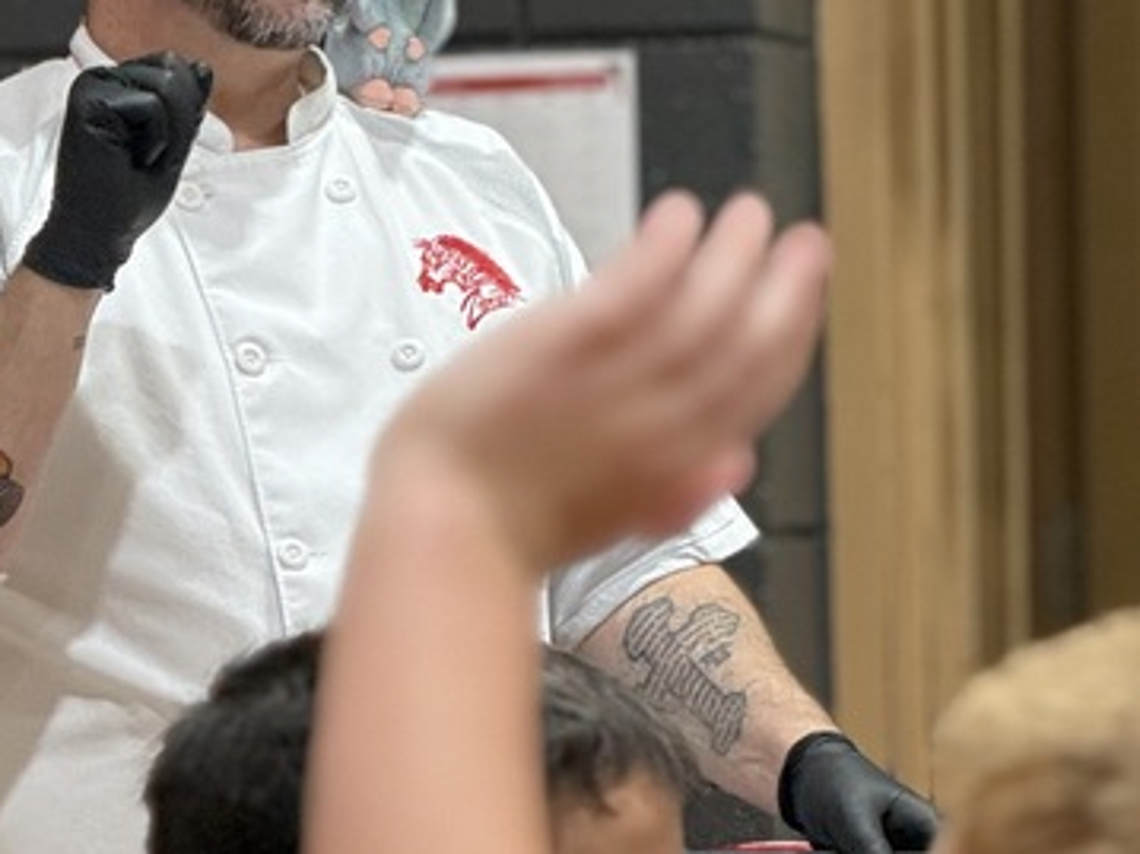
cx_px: 225
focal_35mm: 342
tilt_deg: -0.1
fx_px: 11259
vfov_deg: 4.3
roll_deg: +1.0
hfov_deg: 5.8
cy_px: 806
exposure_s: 1/120
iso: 320
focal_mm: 15.66
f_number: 2.8
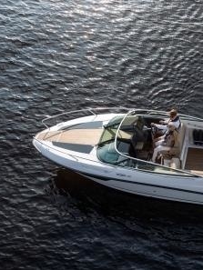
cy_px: 135
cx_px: 167
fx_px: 477
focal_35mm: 61
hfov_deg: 23.6
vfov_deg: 31.7
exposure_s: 1/400
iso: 100
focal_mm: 42
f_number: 5
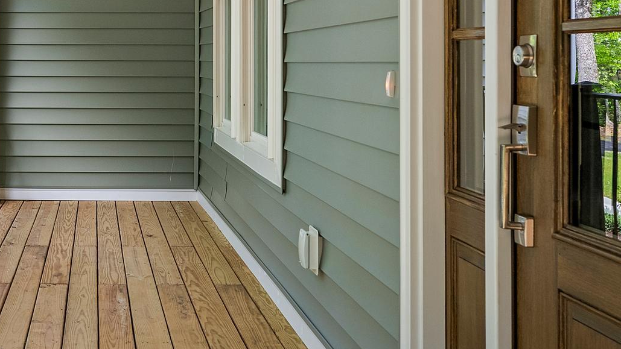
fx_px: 790
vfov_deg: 24.5
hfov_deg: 40.4
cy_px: 61
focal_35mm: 48
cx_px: 90
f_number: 8
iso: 800
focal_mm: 23
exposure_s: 1/60
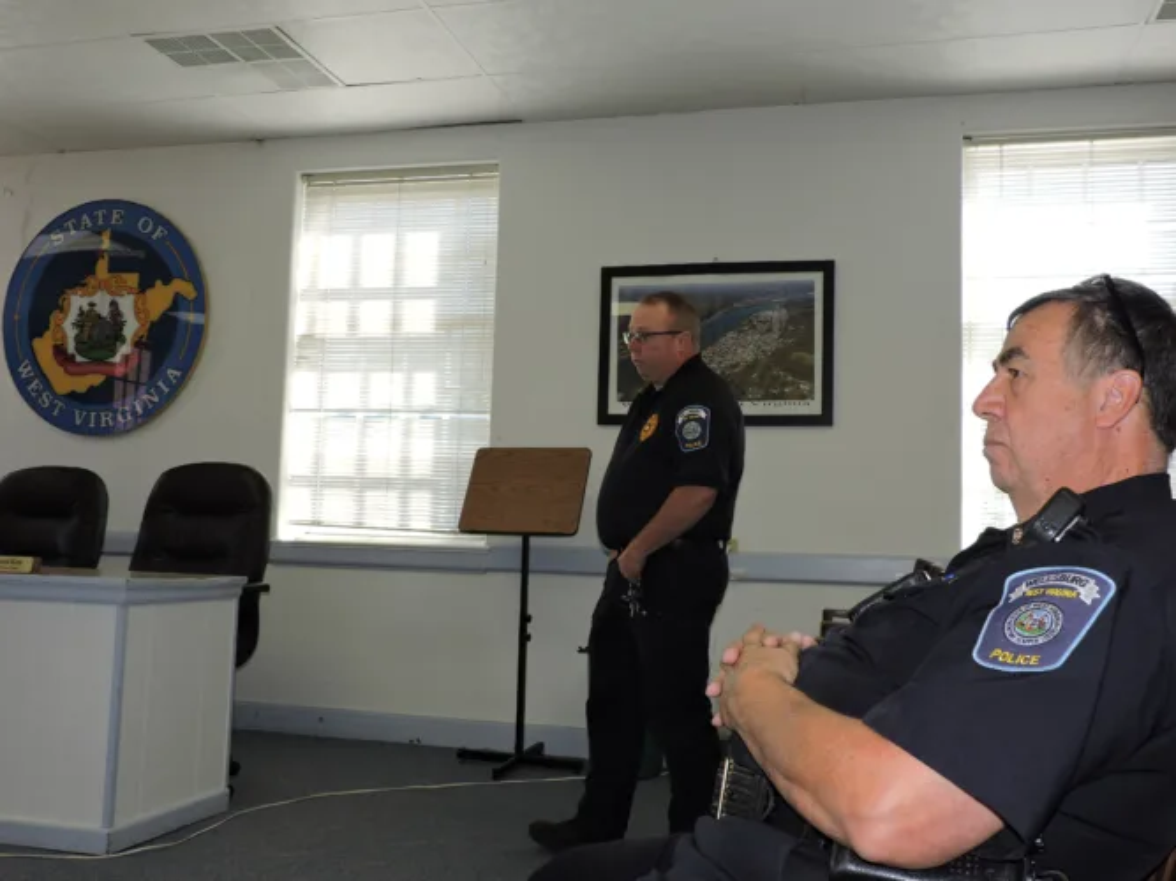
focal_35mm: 33
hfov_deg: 55.4
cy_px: 440
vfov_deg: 42.9
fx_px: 1121
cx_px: 588
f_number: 3.2
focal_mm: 5.9
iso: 100
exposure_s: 1/80
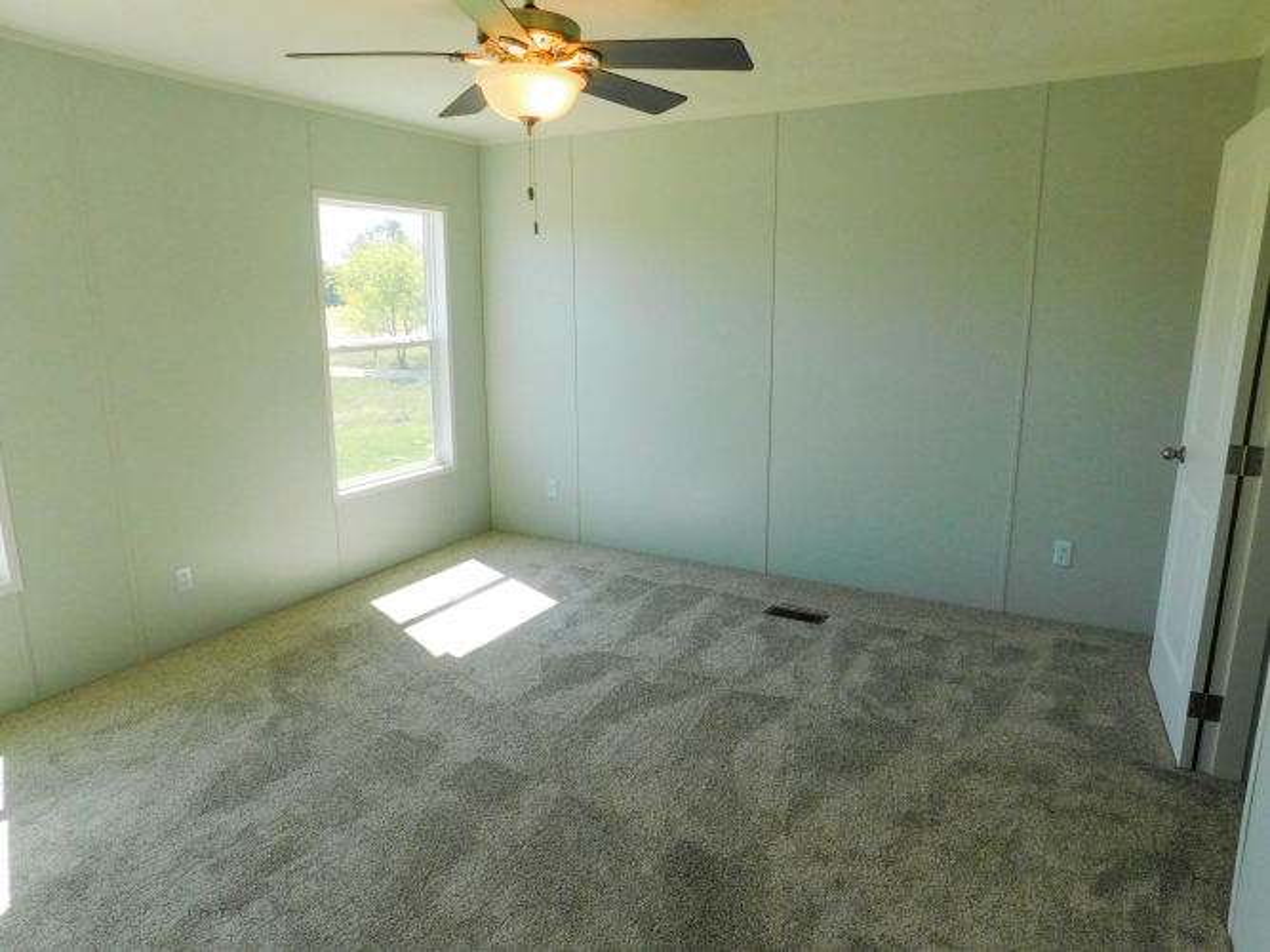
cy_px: 476
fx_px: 844
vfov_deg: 58.9
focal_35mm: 23
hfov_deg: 73.9
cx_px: 635
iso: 125
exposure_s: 1/200
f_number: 3
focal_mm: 4
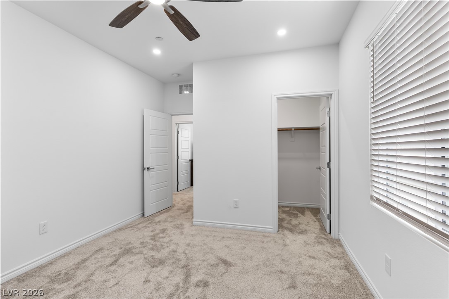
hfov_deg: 93.3
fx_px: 212
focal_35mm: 17
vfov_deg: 70.4
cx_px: 224
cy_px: 150
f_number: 8
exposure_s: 1/200
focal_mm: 17
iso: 400
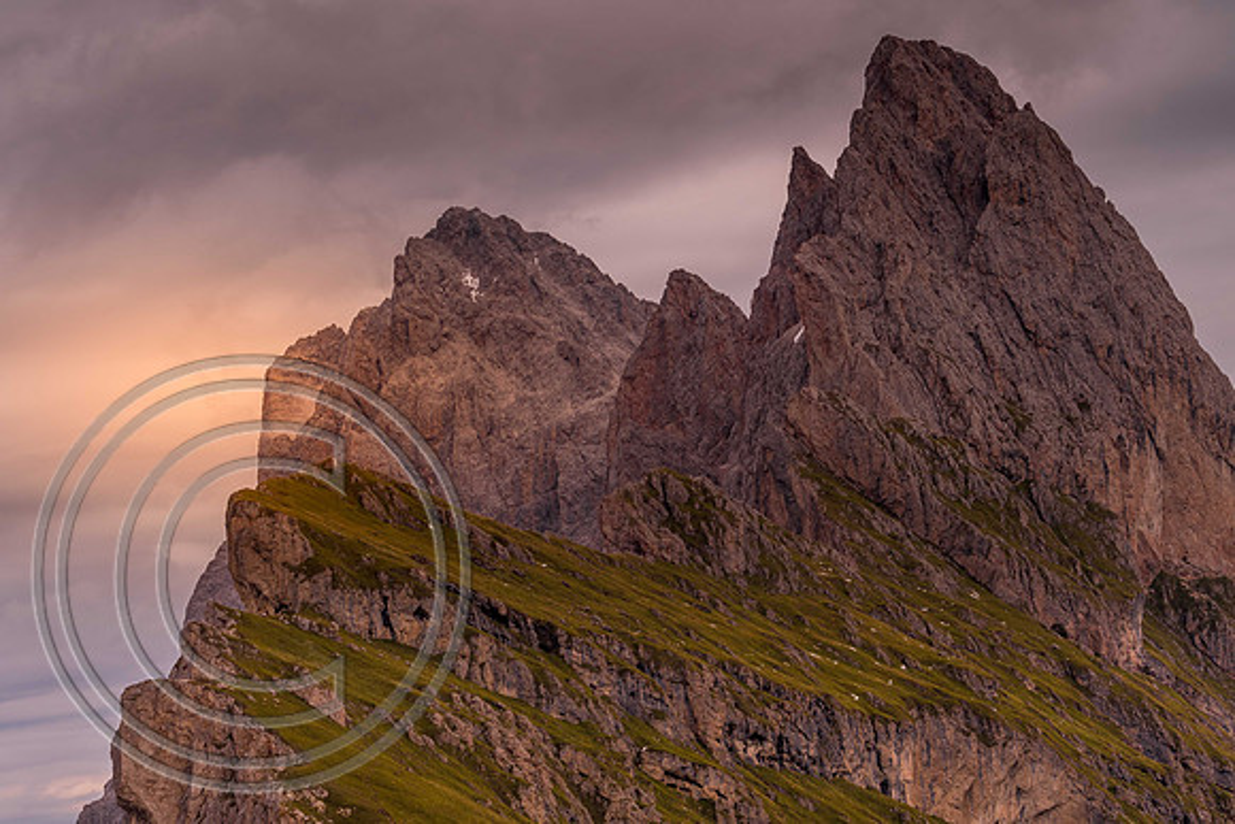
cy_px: 412
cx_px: 618
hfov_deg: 19.5
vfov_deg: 13.0
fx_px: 3603
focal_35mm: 105
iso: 100
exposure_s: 1/200
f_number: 5.6
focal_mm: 70
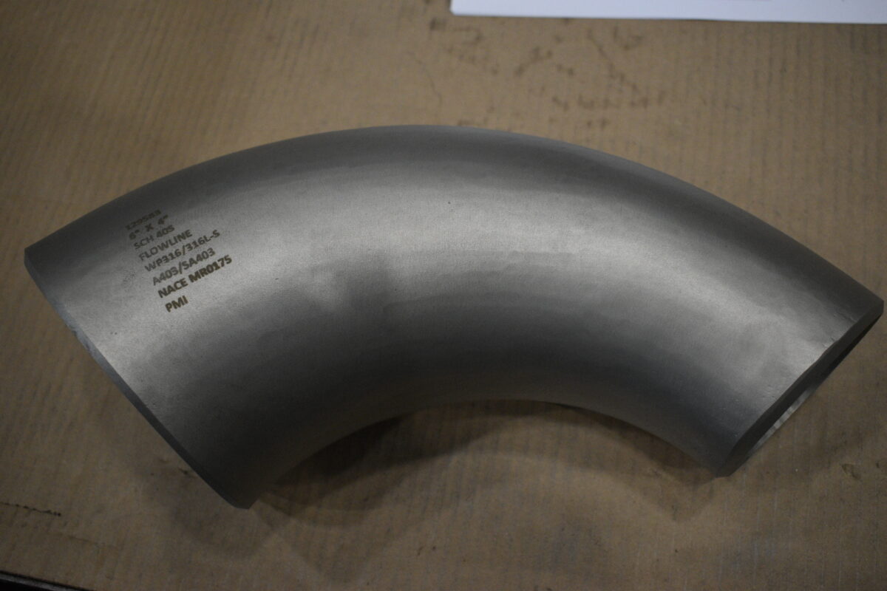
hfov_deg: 51.3
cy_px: 296
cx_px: 444
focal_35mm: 38
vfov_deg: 35.5
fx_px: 924
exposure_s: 1/500
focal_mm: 25
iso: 1800
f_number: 4
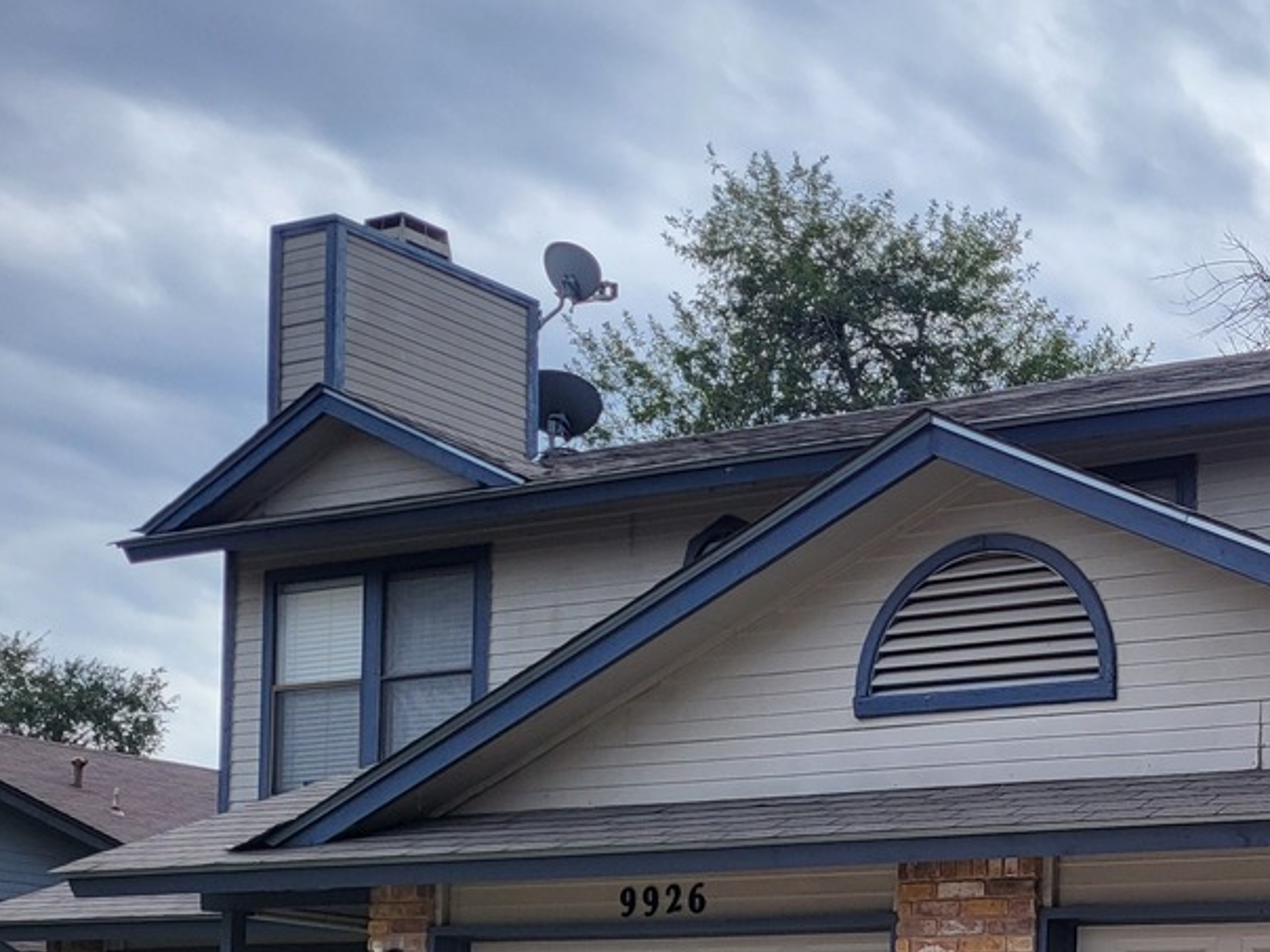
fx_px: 2275
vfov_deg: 22.2
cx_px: 1426
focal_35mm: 62
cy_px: 1078
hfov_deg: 28.2
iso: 40
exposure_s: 1/2000
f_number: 1.8
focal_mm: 5.4
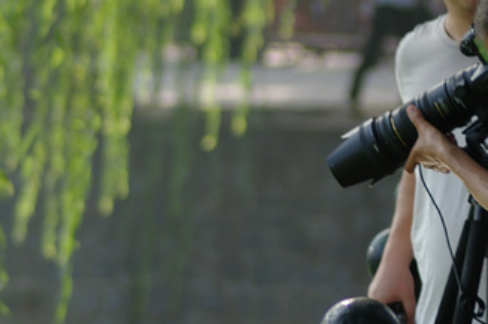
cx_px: 503
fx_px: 4345
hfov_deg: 6.4
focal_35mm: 321
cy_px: 54
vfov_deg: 4.3
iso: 100
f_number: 2.8
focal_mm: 100
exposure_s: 1/100
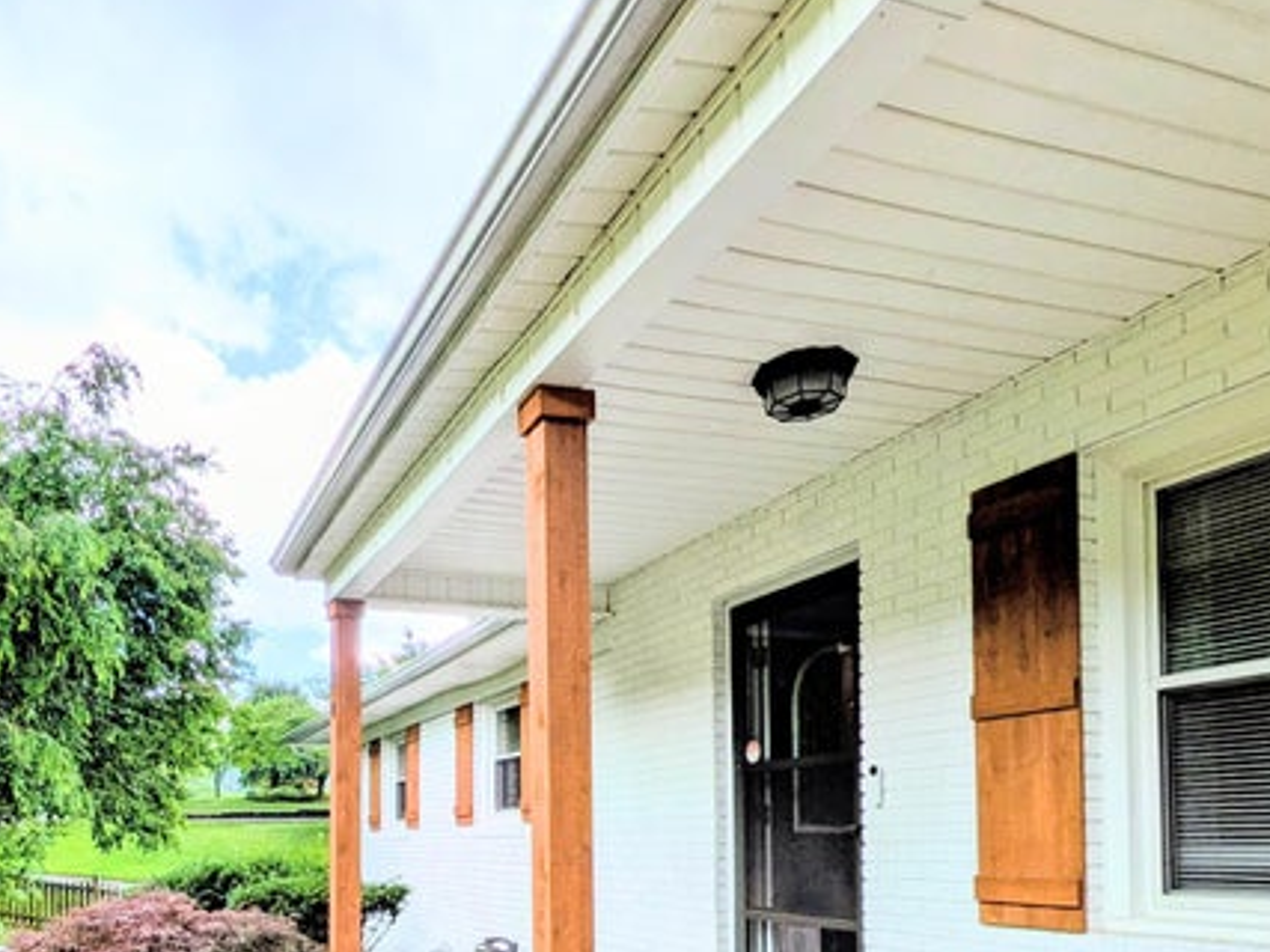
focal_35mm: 28
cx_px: 409
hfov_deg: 61.7
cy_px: 815
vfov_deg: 46.0
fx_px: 1027
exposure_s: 1/1106
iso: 46
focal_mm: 1.85
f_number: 2.2
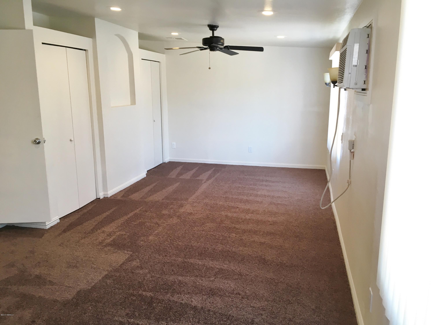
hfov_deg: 61.7
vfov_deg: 48.2
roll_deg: -1.5
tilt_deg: -10.2
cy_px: 162
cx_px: 217
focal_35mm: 29
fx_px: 364
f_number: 2.2
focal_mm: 4.15
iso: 50
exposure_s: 1/30
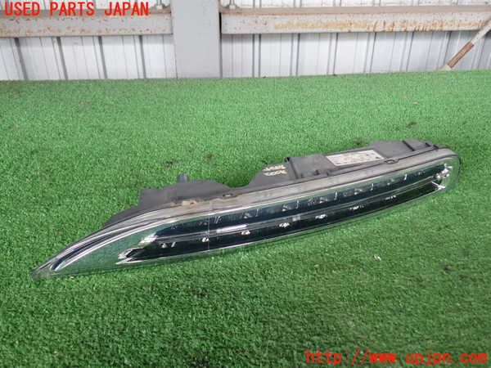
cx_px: 246
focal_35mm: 32
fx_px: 454
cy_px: 184
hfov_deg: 56.8
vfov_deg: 44.2
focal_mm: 5.79
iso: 200
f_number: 2.4
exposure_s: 1/60
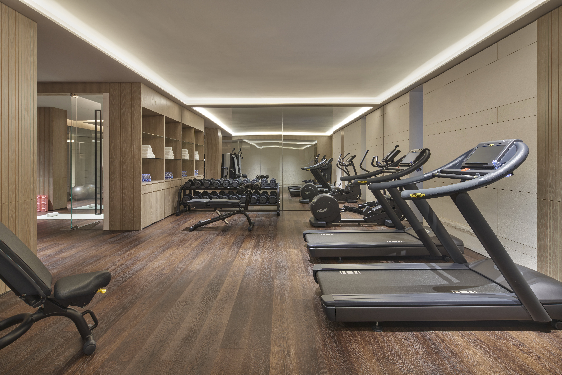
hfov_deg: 93.3
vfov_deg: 70.4
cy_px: 188
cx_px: 281
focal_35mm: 17
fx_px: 265
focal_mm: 17
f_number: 13
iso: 200
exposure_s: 1.6
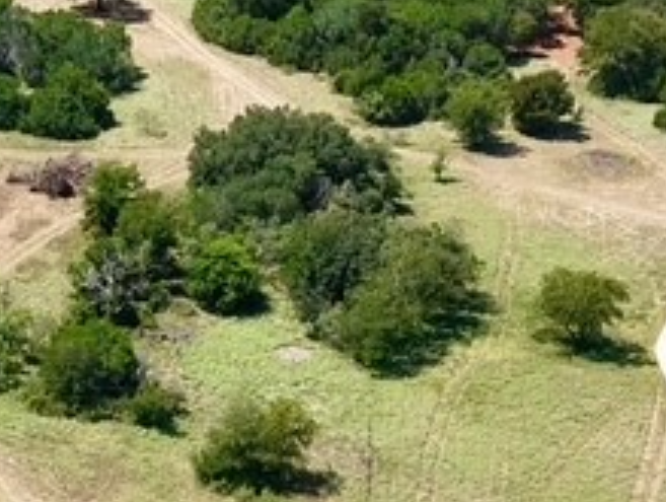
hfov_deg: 13.9
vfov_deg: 10.5
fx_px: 2698
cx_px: 0
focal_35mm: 140
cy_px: 505
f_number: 1.8
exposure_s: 1/2000
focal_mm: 8.67
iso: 120
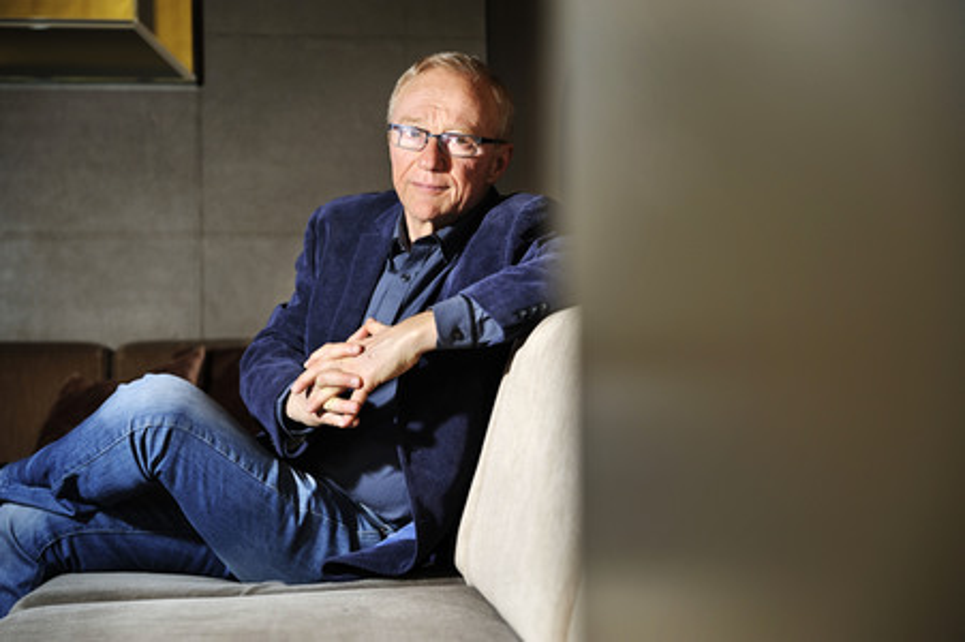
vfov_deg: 19.4
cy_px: 321
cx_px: 482
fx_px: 1875
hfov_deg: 28.9
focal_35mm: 70
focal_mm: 70
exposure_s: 1/80
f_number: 2.8
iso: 200
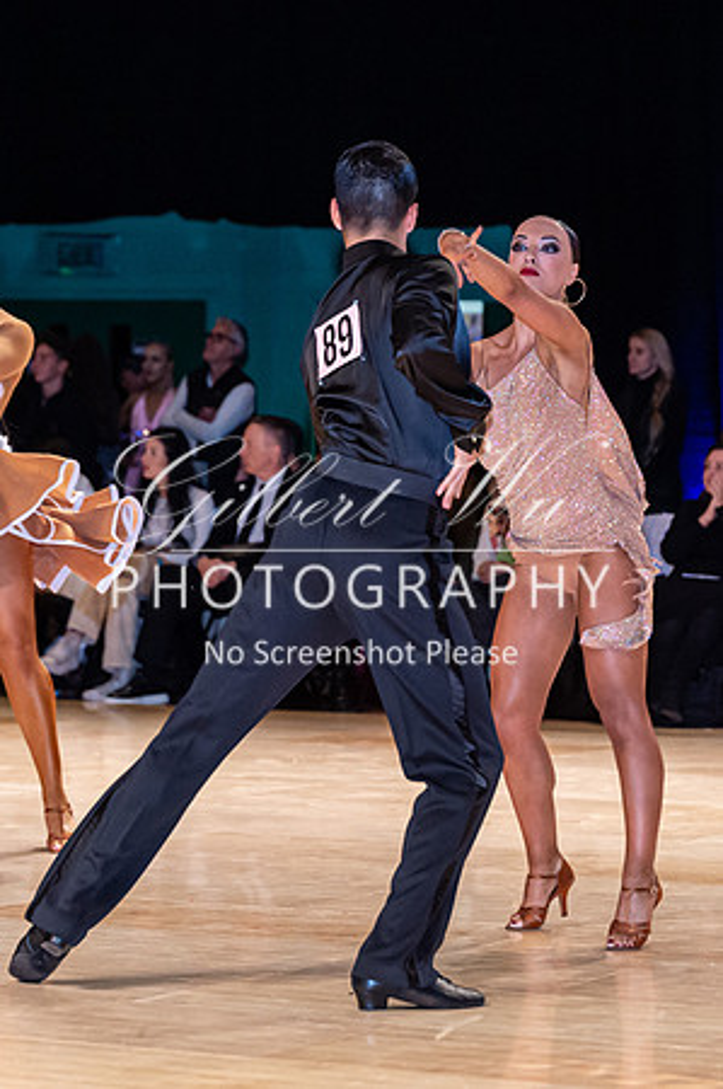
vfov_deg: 13.7
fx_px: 4513
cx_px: 550
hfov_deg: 9.1
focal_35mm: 149
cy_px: 546
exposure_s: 1/400
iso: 3200
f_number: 4
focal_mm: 95
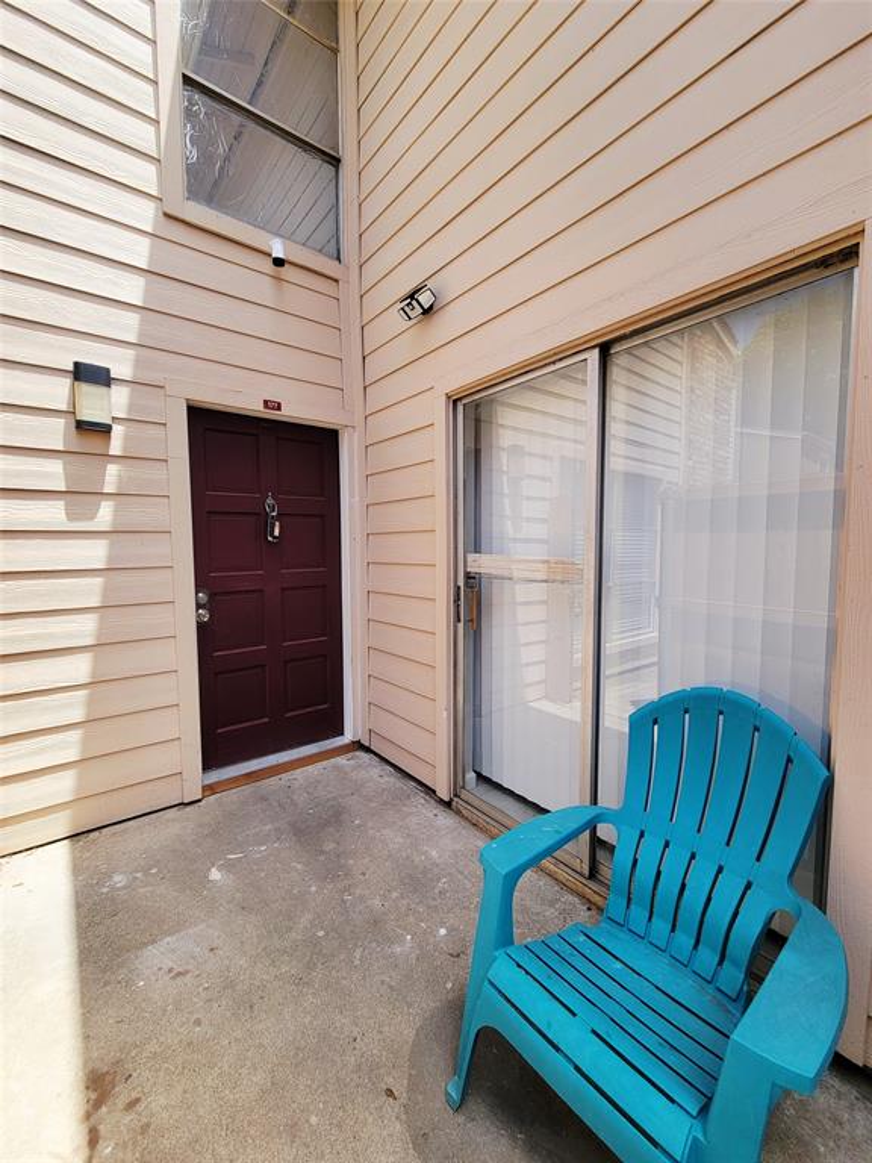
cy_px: 582
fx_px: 437
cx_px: 436
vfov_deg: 106.2
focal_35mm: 13
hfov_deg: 89.9
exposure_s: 1/714
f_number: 2.2
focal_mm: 2.2
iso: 50
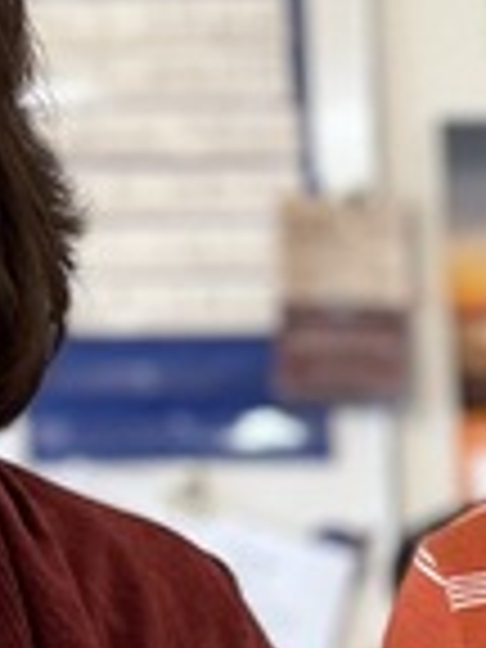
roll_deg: -0.5
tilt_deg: -19.8
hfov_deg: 8.4
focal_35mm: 171
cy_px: 1224
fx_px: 3201
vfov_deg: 10.7
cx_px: 832
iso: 320
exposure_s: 1/60
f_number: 1.78
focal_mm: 6.76
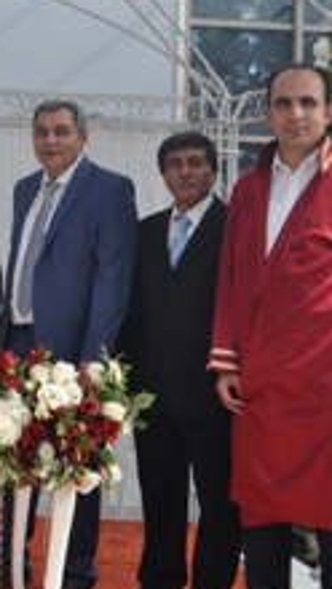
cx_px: -137
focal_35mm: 64
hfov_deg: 17.3
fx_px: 1000
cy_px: 278
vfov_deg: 32.8
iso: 200
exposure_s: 1/160
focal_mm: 20
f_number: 5.6
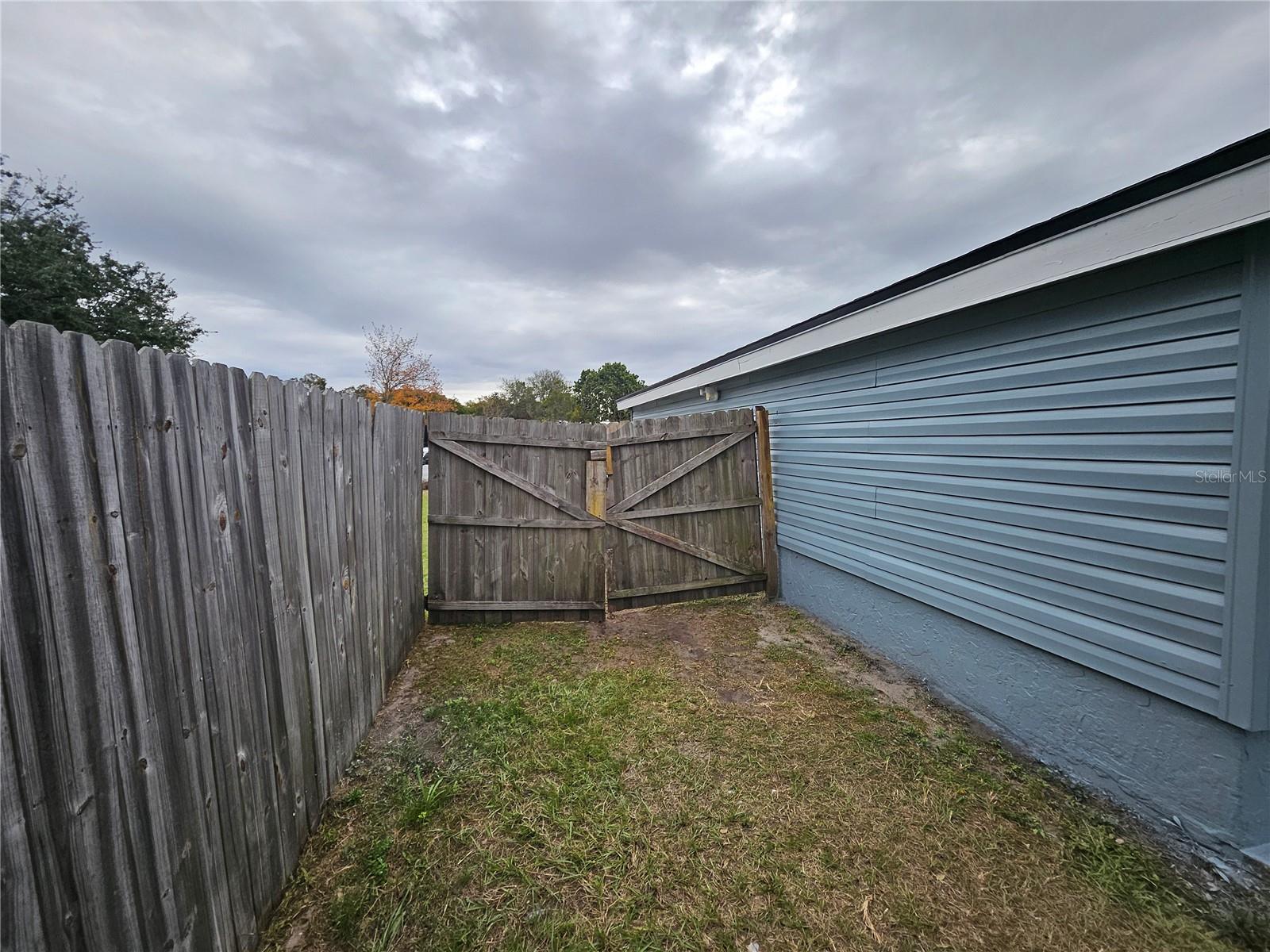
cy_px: 476
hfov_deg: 106.2
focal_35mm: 13
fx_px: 477
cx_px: 635
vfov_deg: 89.9
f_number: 2.2
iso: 40
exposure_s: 1/805
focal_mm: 1.74
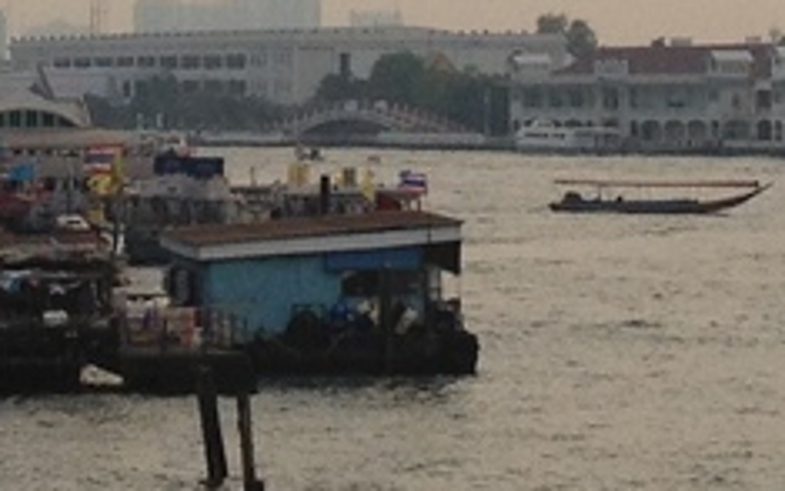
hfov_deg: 8.3
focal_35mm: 253
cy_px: -53
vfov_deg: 5.2
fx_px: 5414
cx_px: 60
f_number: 2.4
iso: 64
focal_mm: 4.28
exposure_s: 1/1623
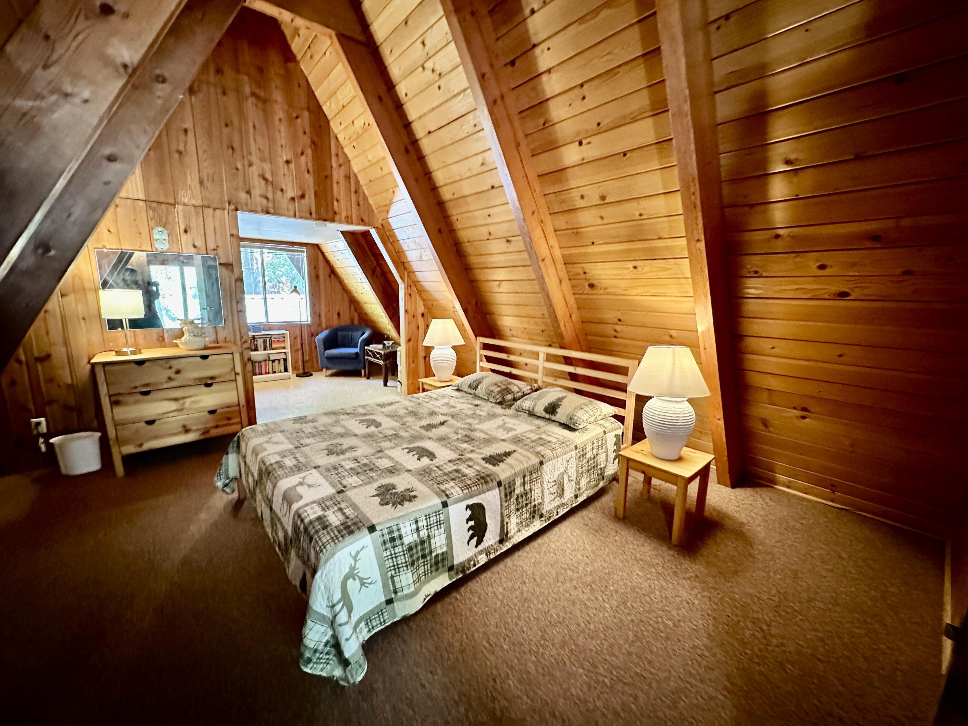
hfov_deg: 102.1
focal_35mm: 14
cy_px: 363
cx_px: 484
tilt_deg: -9.9
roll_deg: -1.0
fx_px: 391
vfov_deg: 85.7
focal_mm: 2.22
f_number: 2.2
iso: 800
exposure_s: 1/40
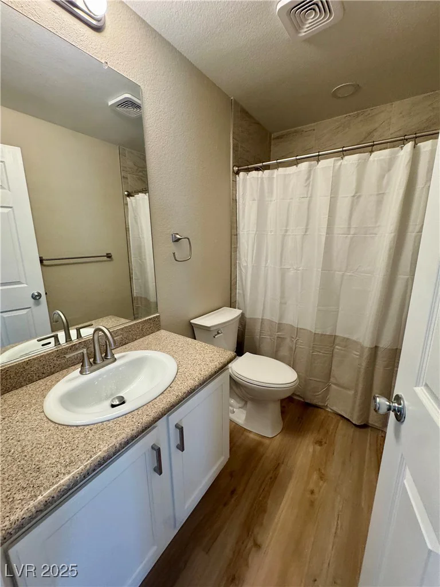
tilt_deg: -14.1
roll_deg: -0.5
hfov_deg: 85.7
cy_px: 294
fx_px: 237
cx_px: 220
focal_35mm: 14
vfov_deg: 102.1
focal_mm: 2.22
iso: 250
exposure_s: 1/120
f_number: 2.2
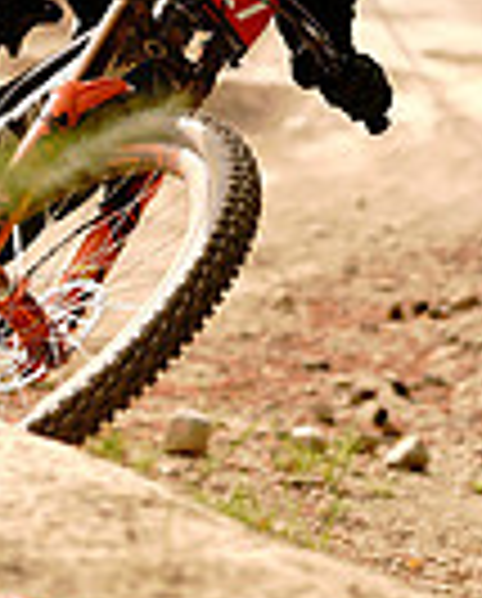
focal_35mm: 222
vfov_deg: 8.5
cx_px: 77
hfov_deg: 7.0
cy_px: -198
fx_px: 3945
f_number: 2.8
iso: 125
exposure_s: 1/1250
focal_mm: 70
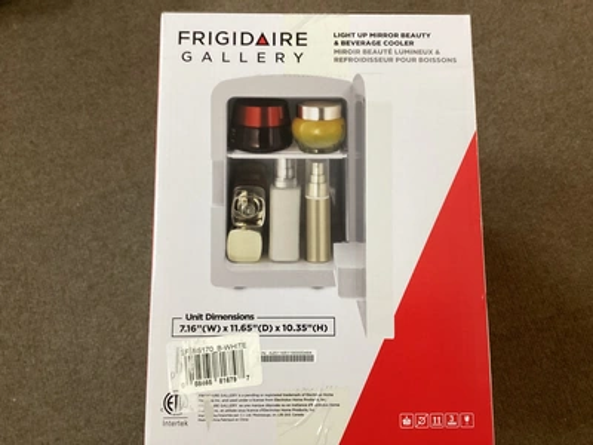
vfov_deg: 45.4
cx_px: 296
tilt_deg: -80.7
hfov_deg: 58.4
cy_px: 222
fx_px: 531
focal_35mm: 31
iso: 200
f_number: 2.4
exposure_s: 1/60
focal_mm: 3.3
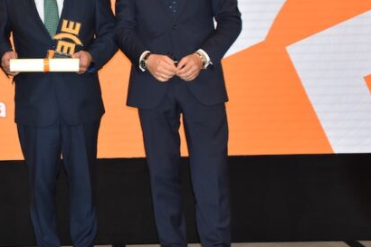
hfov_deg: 26.0
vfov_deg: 17.9
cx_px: 56
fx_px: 782
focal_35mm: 76
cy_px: 81
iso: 800
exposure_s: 1/200
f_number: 4
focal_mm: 27
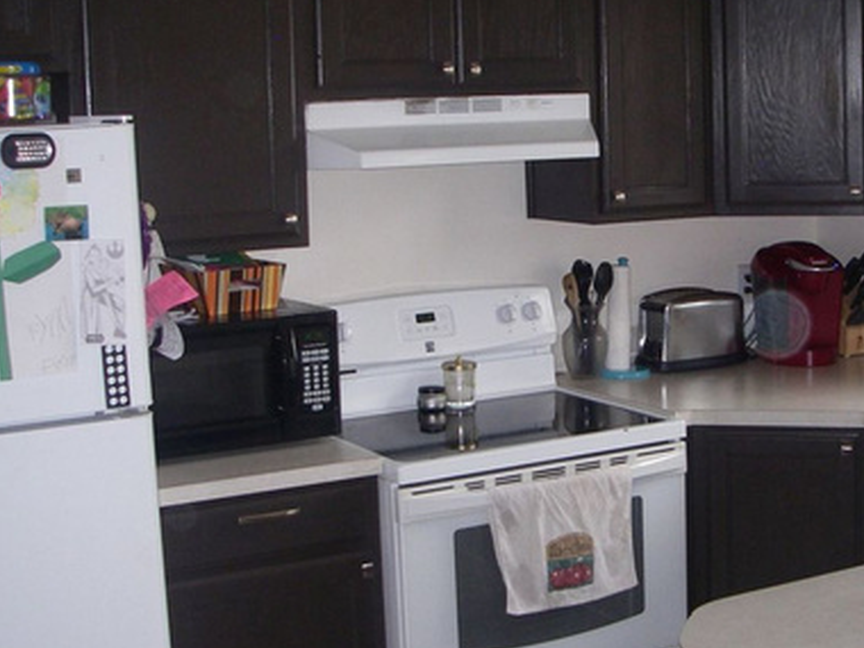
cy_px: 296
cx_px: 632
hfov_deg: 29.8
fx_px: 1597
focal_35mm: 64
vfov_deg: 22.9
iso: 160
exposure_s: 1/40
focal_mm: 6.3
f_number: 3.3
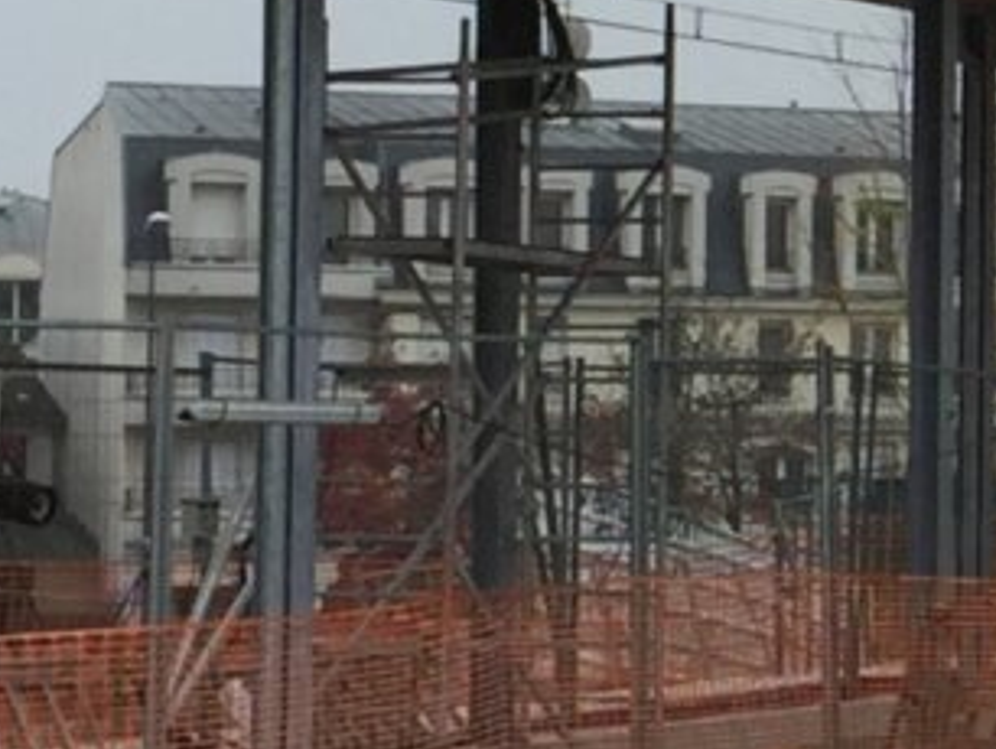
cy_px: 316
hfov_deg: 9.5
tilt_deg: +1.0
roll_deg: -0.9
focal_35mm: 194
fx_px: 5586
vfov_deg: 7.7
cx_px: 1979
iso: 32
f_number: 2.2
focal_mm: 4.15
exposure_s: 1/599
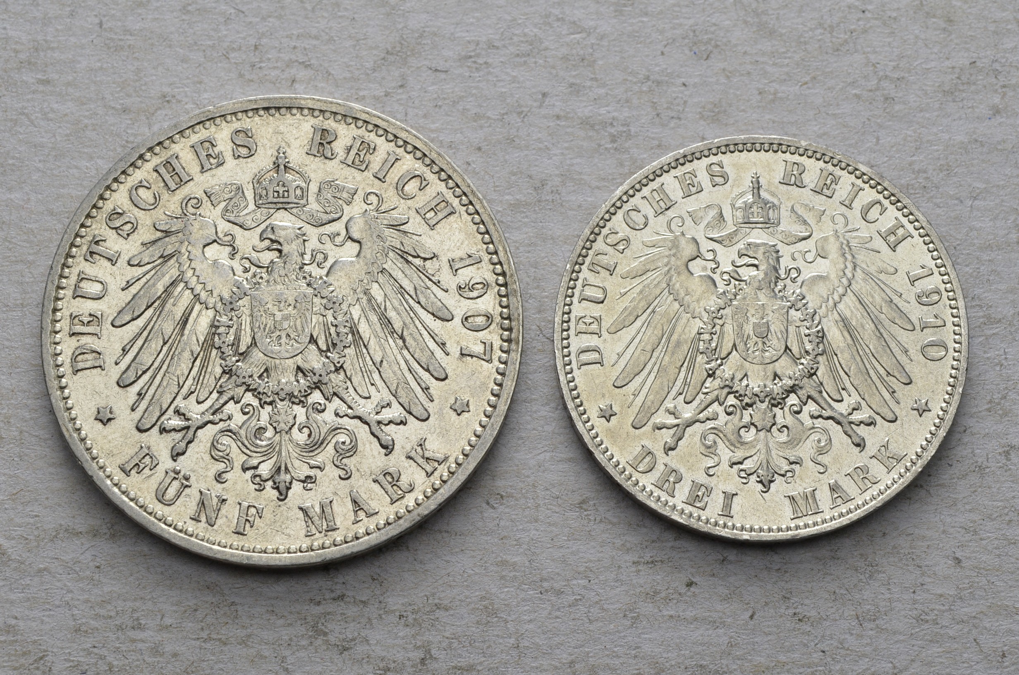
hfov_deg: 24.7
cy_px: 338
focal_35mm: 82
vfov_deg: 16.5
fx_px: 2330
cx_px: 510
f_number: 14
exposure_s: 1/250
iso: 400
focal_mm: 55
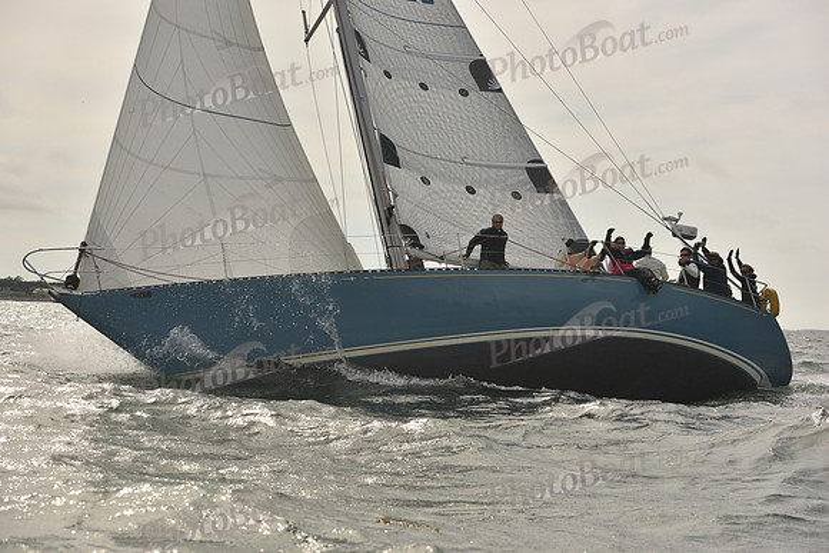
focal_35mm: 70
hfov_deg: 28.8
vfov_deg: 19.5
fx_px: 1612
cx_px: 414
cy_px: 276
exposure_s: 1/1000
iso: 320
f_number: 7.1
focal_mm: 70
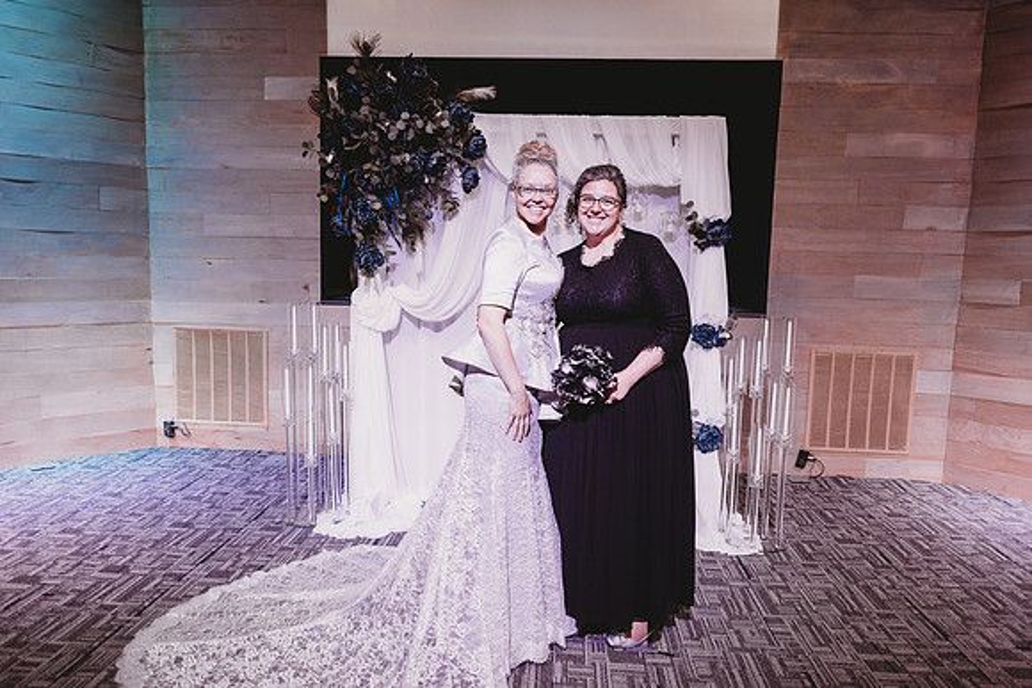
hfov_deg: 73.7
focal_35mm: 24
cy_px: 344
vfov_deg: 53.2
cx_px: 516
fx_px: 688
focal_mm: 24
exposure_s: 1/125
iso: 400
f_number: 2.2
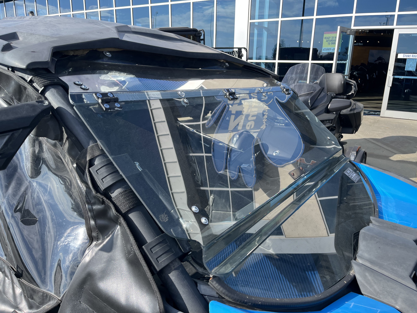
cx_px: 208
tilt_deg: -14.1
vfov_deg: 53.1
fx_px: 313
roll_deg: -0.3
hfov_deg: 67.3
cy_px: 156
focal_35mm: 26
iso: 50
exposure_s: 1/1600
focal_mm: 5.1
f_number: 1.6
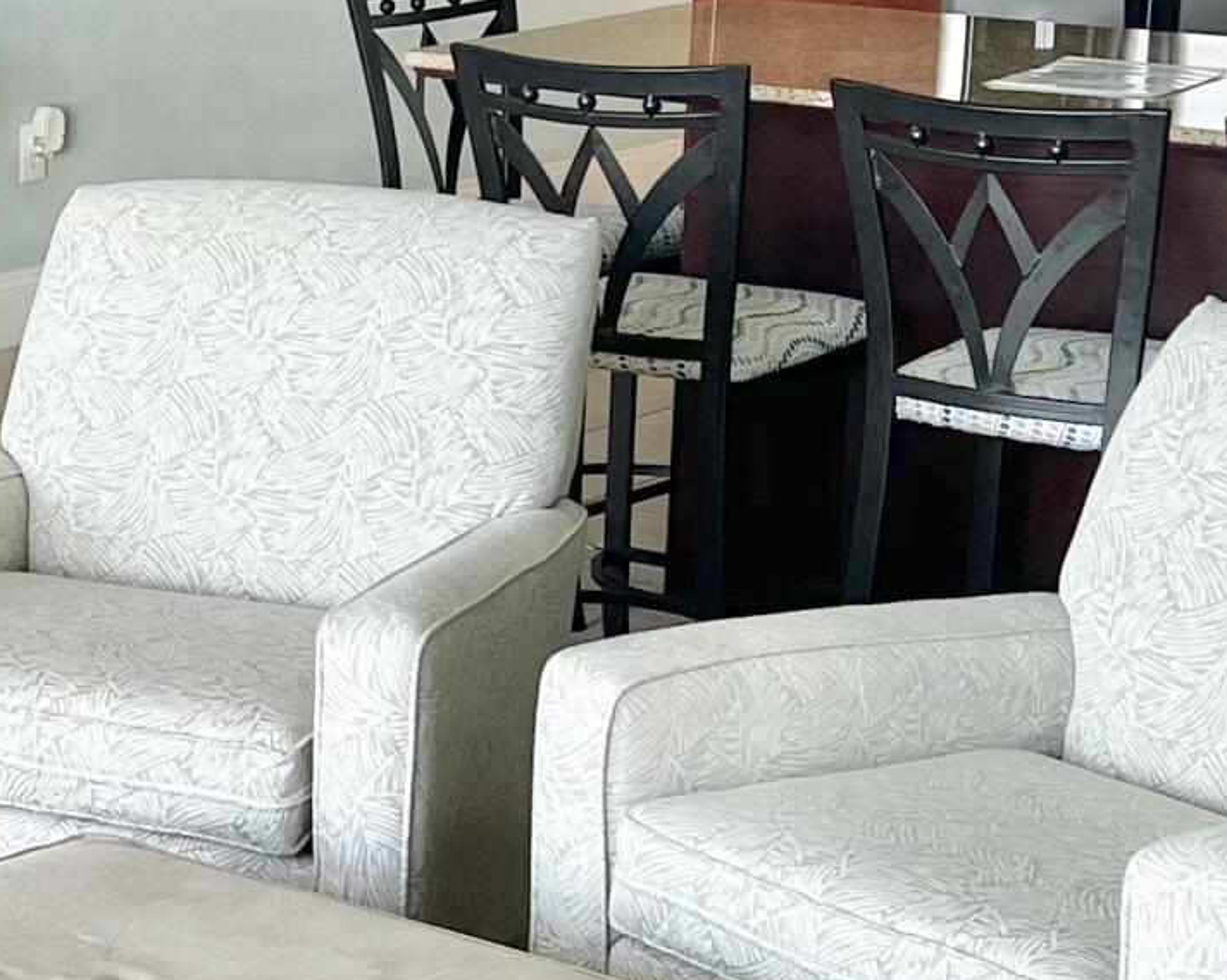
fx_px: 3884
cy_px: 515
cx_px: 29
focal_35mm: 107
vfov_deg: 14.4
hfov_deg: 17.6
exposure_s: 1/121
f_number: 1.5
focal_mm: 5.7
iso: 80
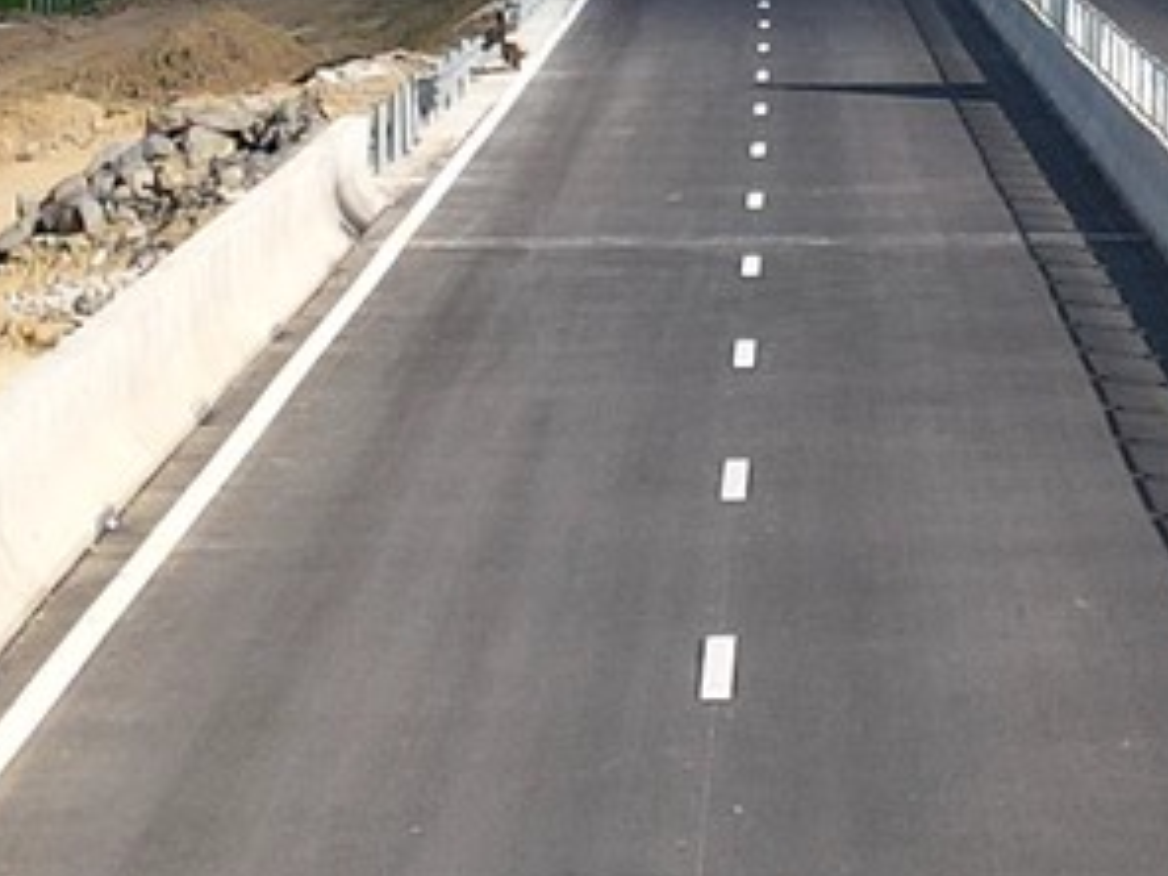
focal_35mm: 162
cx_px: 746
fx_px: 5466
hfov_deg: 12.2
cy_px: -118
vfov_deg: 9.1
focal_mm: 4.5
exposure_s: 1/800
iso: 100
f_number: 2.8
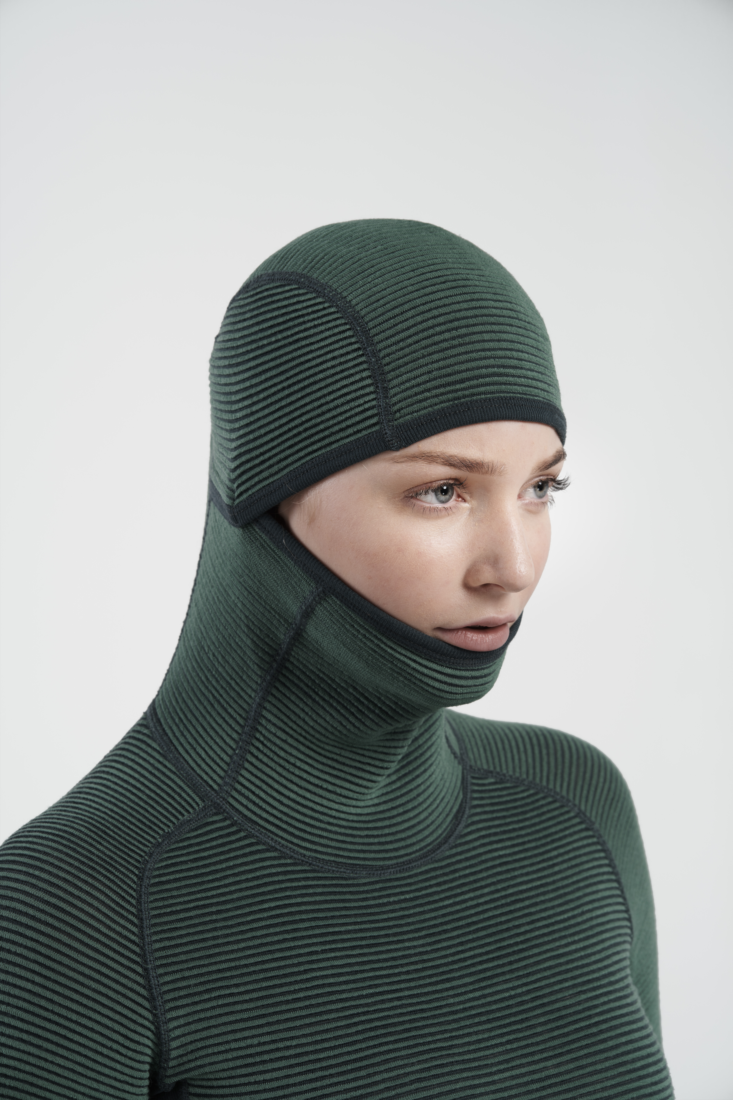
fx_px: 2596
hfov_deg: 16.1
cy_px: 550
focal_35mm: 85
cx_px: 366
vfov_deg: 23.9
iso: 100
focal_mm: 85
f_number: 9
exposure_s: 1/125
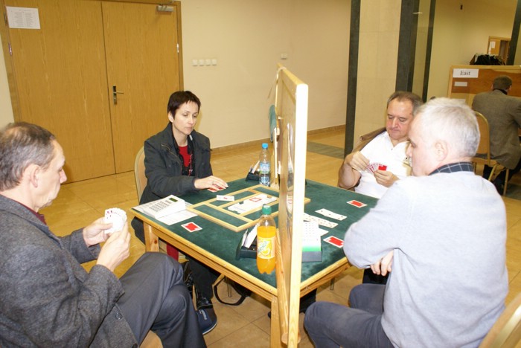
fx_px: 391
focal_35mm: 27
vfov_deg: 48.0
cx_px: 260
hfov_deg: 67.3
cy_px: 174
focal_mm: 18
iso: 800
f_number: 5.6
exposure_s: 1/30
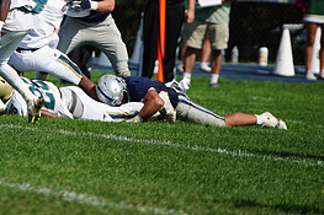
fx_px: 5441
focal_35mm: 605
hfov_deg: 3.4
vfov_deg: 2.3
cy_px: 1
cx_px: -2
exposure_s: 1/8000
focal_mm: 274
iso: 400
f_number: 2.8
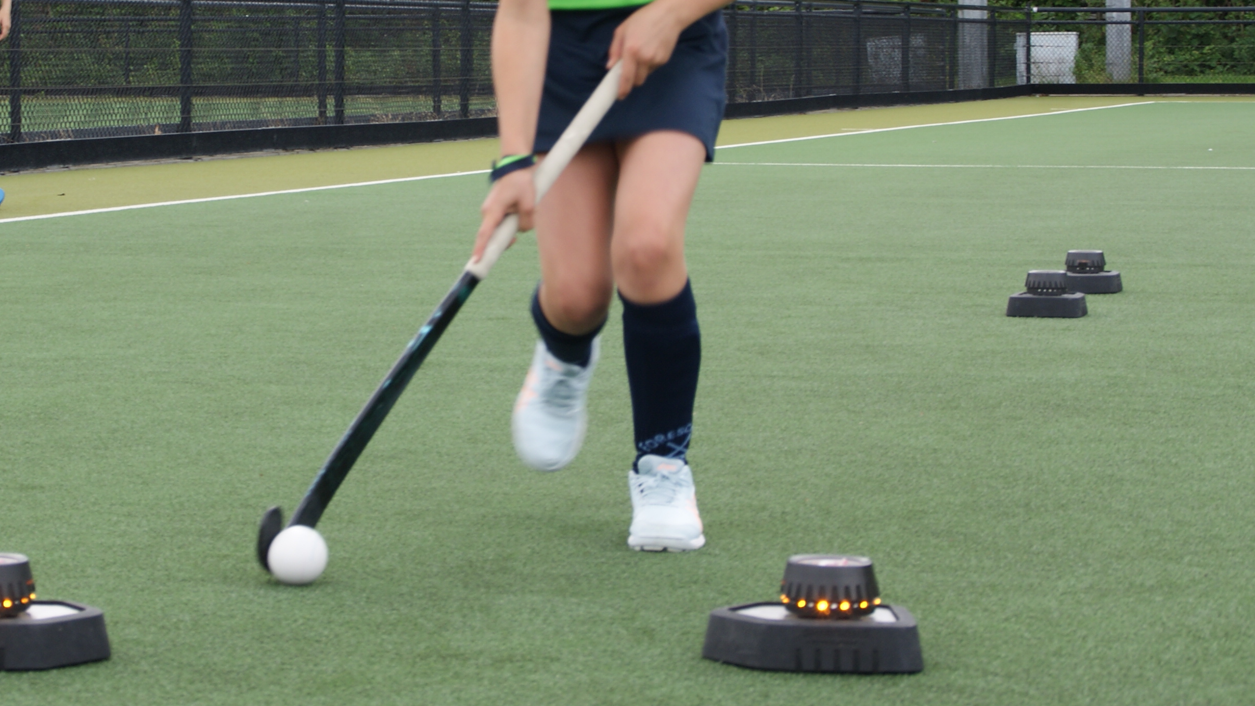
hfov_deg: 21.1
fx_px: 3361
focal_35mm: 101
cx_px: 485
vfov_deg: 11.9
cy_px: 91
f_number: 6.3
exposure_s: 1/80
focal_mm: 40
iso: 100
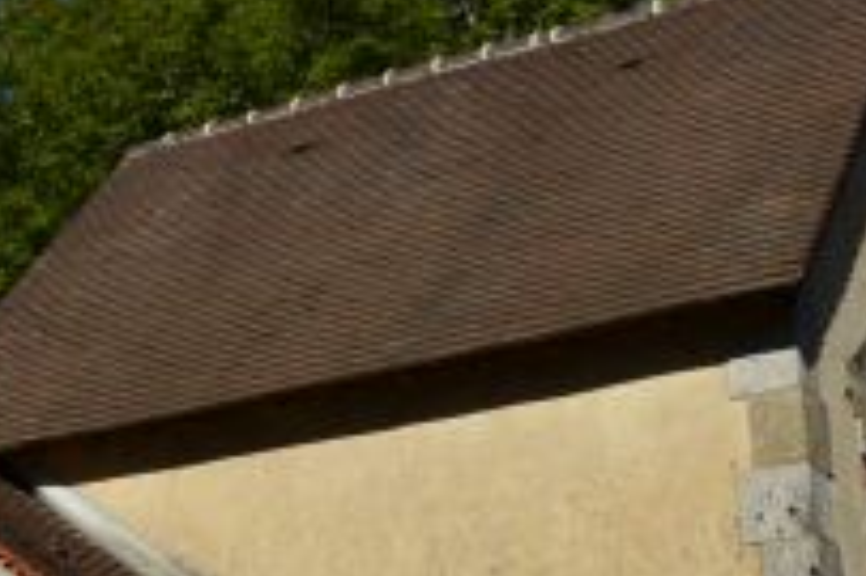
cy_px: 465
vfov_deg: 13.1
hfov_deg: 19.3
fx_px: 2500
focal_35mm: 104
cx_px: 81
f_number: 11
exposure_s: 1/200
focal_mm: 22
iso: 100
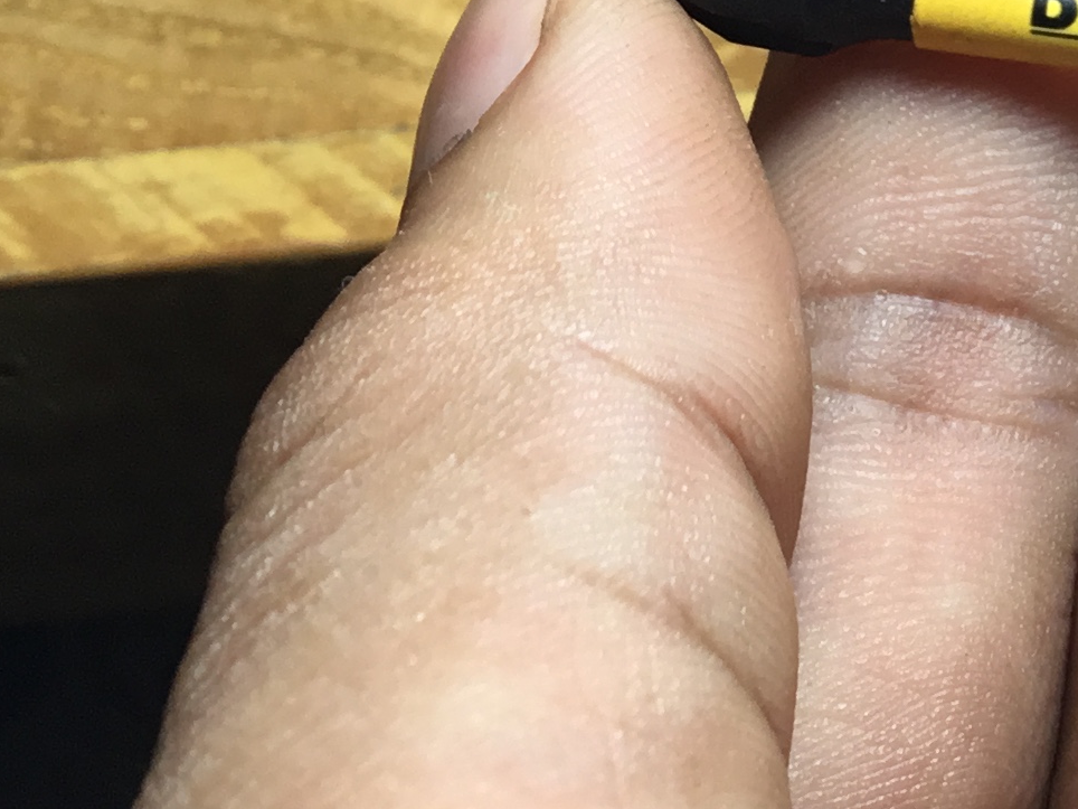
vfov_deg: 14.0
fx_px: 3270
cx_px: 1349
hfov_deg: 17.7
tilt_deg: -55.1
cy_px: 210
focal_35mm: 105
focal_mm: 3.3
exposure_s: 1/125
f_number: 2.4
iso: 25
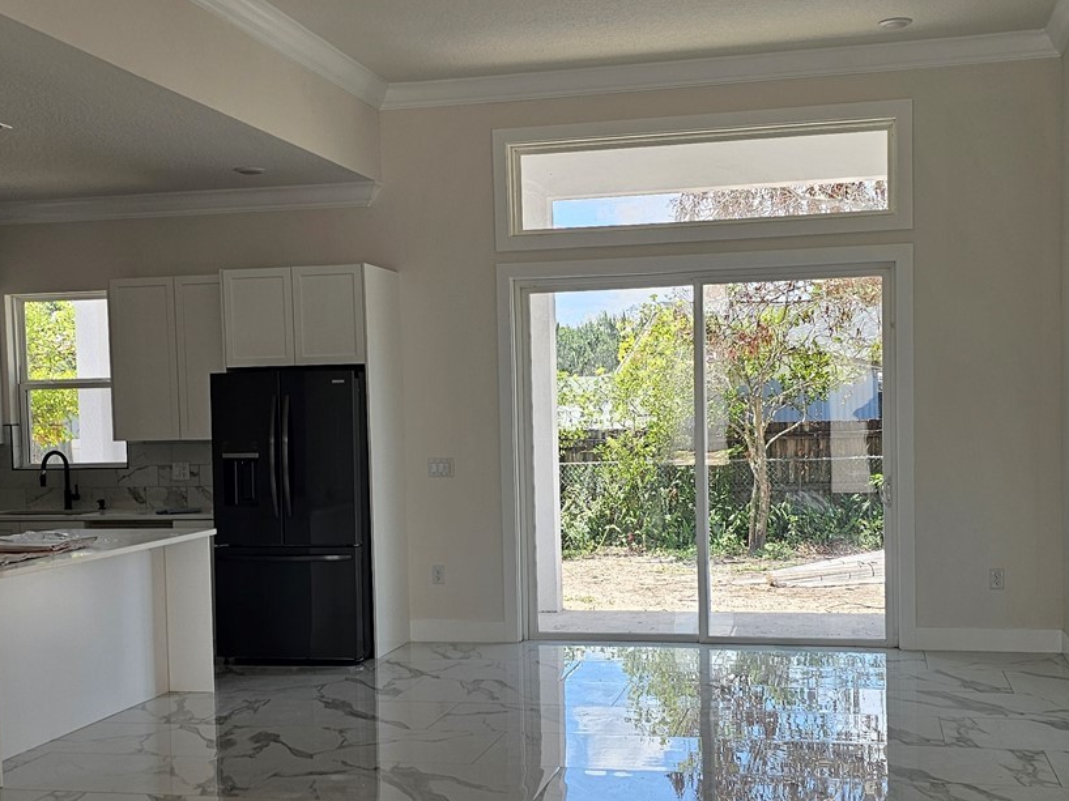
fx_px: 1389
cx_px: 574
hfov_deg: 42.1
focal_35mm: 45
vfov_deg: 32.1
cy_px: 481
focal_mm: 6.3
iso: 20
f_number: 1.7
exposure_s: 1/120
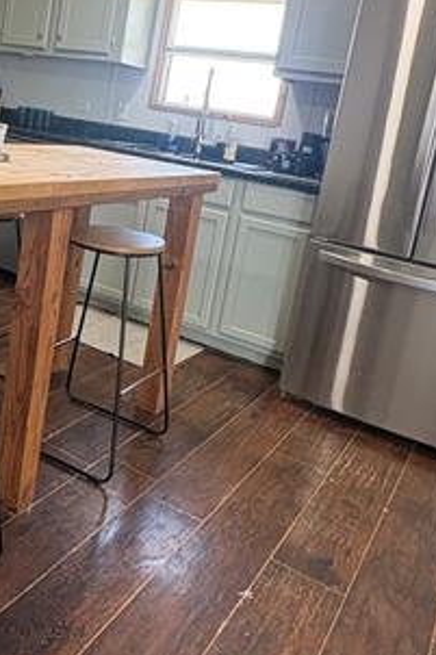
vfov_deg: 51.0
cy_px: 219
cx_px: 66
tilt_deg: -10.5
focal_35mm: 37
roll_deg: -8.7
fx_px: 673
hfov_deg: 34.4
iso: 200
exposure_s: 1/99
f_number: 2.2
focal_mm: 2.22
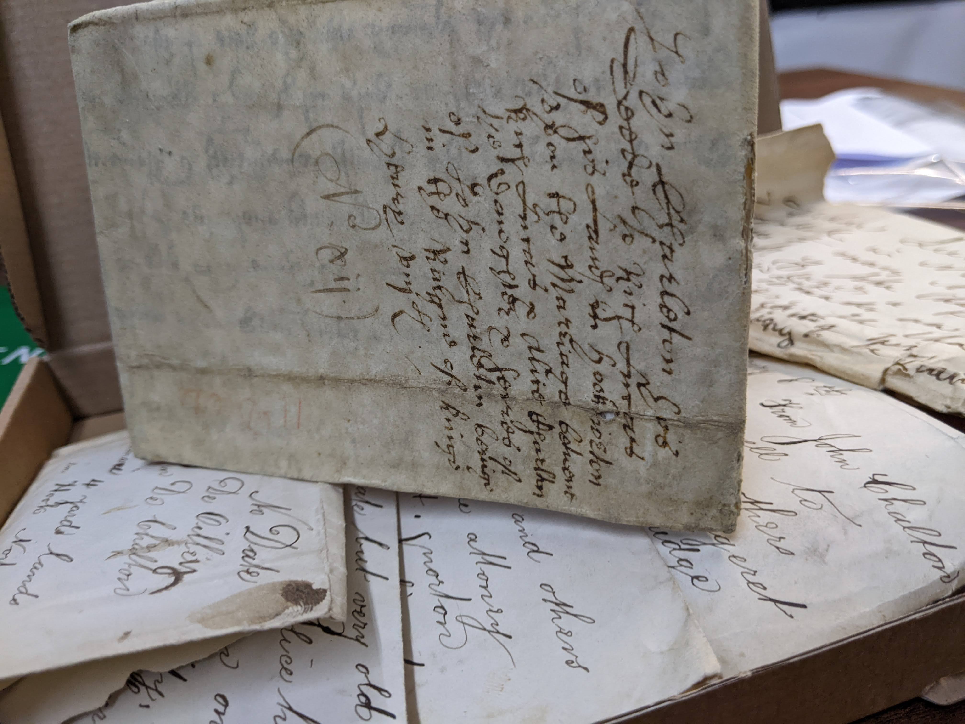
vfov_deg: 51.4
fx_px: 753
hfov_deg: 65.3
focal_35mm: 27
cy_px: 362
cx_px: 482
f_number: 1.8
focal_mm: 4.44
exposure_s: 1/99.9
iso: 248
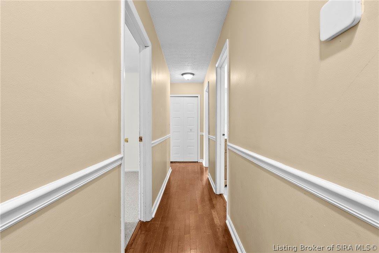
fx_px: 168
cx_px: 190
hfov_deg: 96.7
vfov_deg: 73.8
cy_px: 126
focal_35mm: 16
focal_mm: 16
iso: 400
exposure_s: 1/1.67
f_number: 11
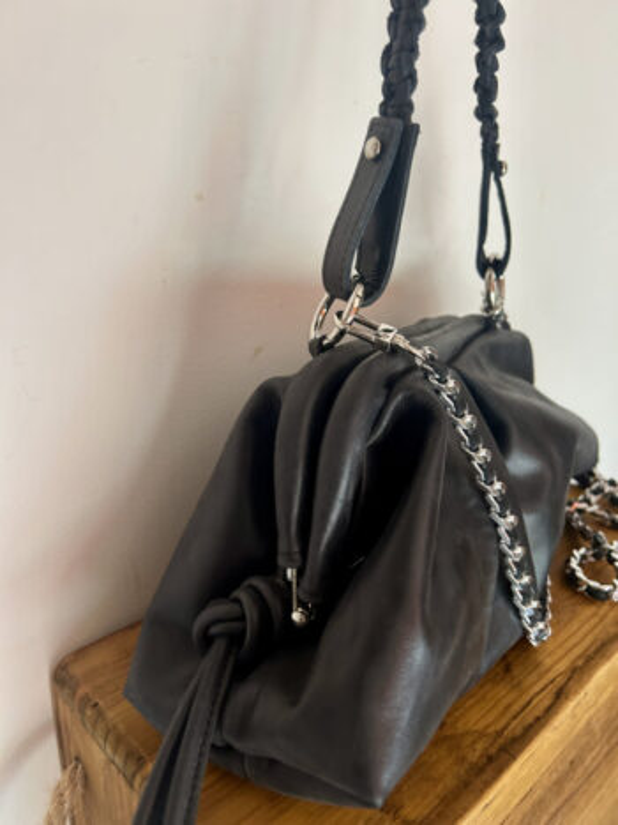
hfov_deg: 53.0
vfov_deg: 67.3
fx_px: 619
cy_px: 412
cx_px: 309
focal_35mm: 26
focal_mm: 5.7
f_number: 1.5
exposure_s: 1/50
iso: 250
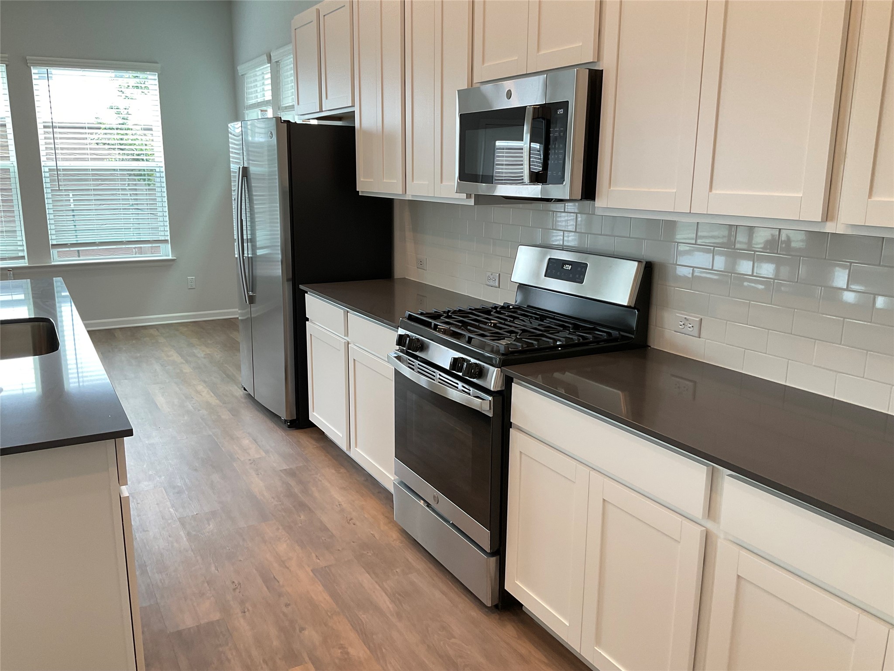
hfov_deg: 61.7
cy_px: 336
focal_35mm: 29
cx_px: 447
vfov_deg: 48.2
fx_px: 749
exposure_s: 1/60
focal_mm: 3
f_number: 1.8
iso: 50
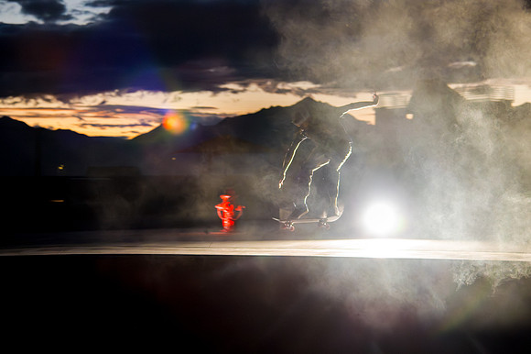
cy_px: 168
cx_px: 276
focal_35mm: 80
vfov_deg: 17.1
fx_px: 1173
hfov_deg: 25.5
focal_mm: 58
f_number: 4
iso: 5000
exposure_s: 1/50
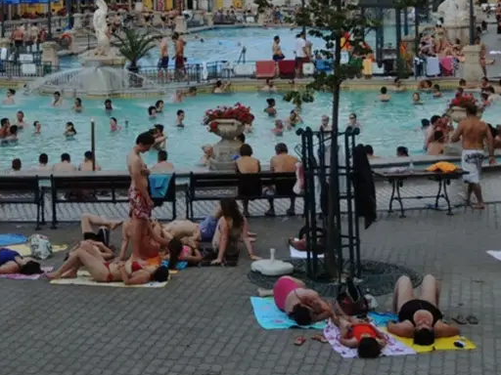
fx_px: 1187
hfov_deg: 23.2
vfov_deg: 17.4
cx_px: 55
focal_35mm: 82
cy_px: -38
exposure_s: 1/1000
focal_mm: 6.3
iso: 100
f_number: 3.2
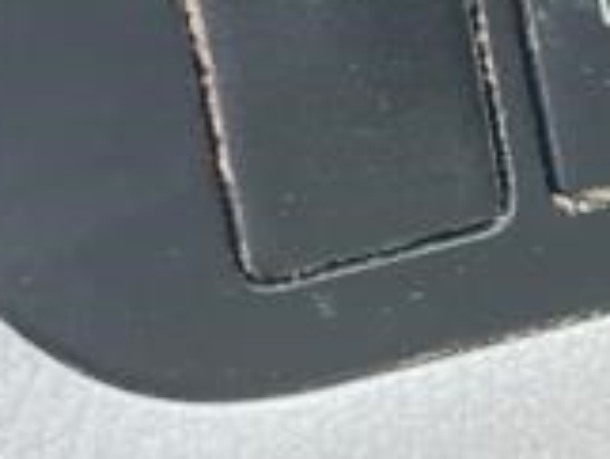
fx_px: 3509
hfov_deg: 9.8
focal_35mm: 199
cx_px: 671
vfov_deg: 7.5
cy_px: 95
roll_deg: -6.1
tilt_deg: -39.3
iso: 50
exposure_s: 1/121
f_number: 1.6
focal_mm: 5.1
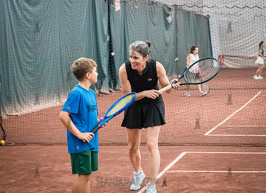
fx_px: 710
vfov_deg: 15.4
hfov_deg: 21.2
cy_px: 56
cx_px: 142
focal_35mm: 94
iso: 6400
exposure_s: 1/250
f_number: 4
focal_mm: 62
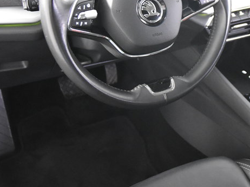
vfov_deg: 22.7
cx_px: 176
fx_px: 462
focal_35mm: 64
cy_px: 52
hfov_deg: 30.0
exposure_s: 1/30
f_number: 2.8
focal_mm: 20
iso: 5000
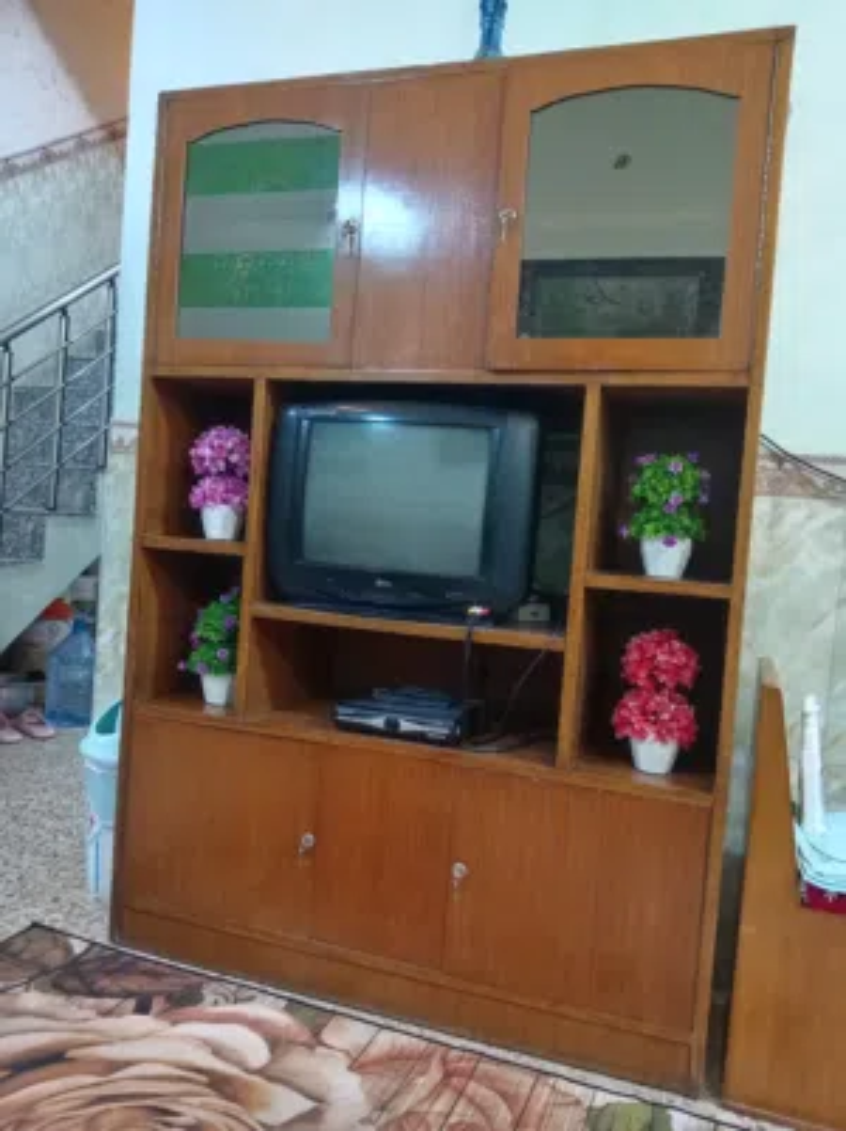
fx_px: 881
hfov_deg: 51.3
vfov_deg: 65.4
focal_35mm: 27
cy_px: 566
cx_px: 423
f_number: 1.8
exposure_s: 1/20
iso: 1678
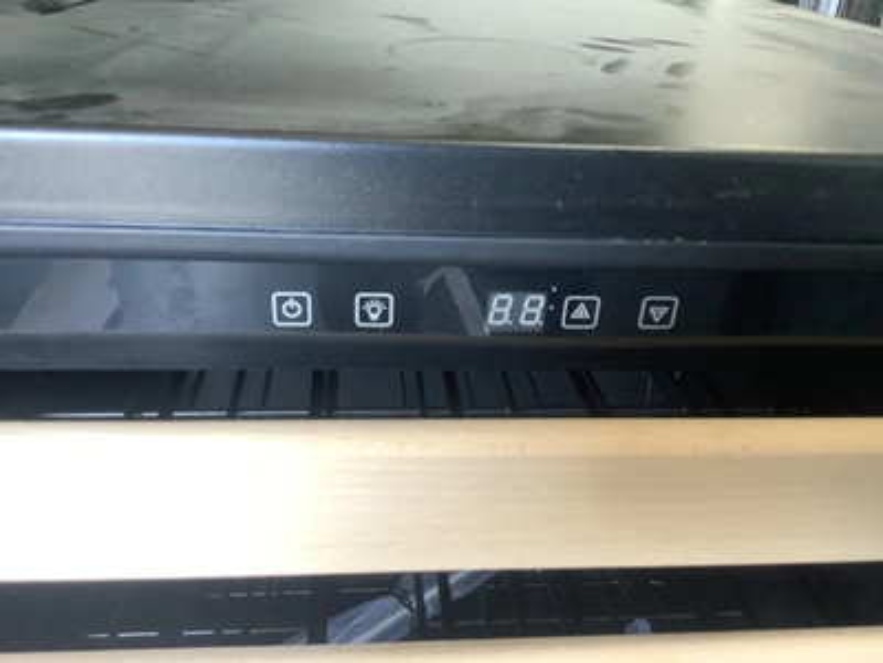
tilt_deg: -29.1
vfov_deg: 45.4
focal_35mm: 31
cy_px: 332
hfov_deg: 58.4
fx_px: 791
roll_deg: -3.3
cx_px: 442
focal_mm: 3.3
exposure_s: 1/60
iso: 160
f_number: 2.4
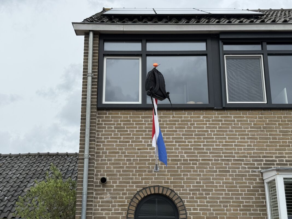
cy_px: 110
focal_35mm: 48
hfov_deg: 39.7
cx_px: 146
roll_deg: +0.7
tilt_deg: +17.2
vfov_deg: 30.3
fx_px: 405
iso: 80
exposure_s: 1/2494
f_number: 1.78
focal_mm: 6.76
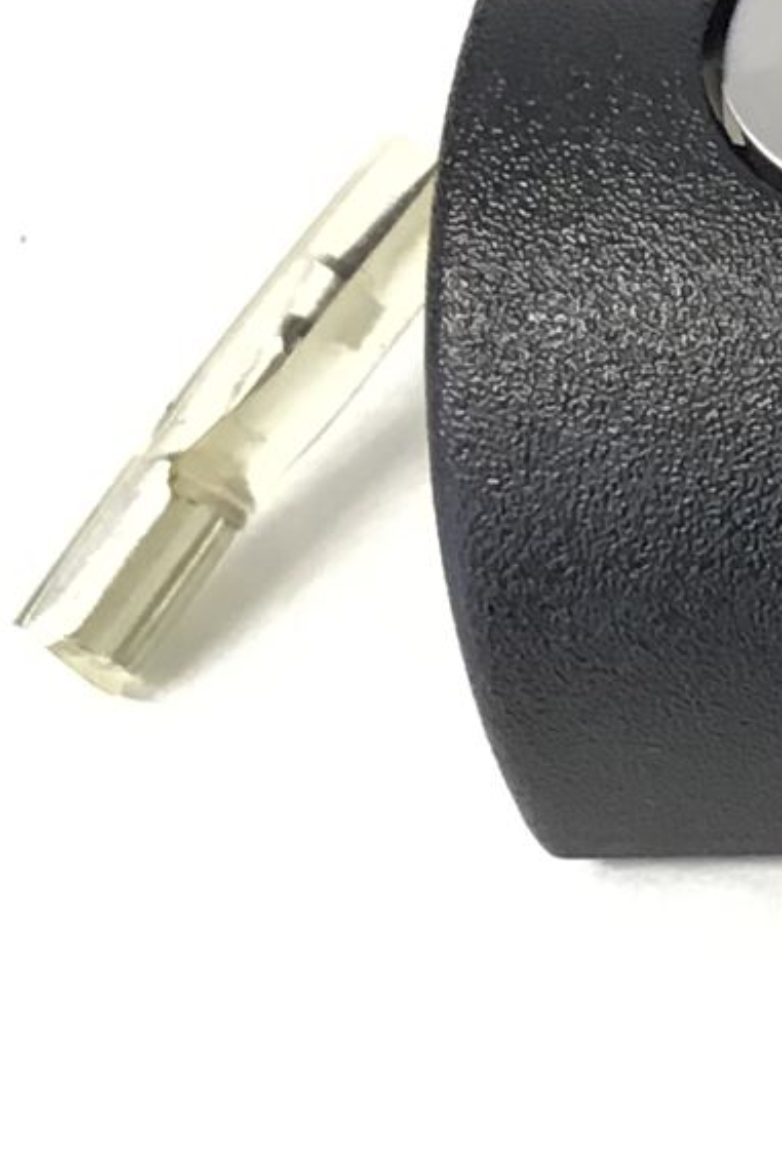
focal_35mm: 129
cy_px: 485
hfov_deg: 9.1
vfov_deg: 15.9
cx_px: 2096
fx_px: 4200
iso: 50
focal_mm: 3.3
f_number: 2.4
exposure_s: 1/30
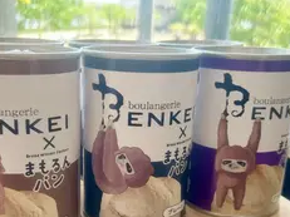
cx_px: 126
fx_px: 377
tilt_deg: -21.8
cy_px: 177
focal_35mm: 45
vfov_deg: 31.2
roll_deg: -1.4
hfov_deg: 42.0
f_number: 1.5
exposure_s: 1/171
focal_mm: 5.7
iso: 50
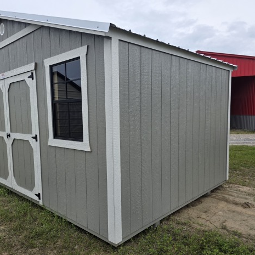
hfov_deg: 56.9
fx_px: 233
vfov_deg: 57.3
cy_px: 131
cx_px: 104
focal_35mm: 28
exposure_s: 1/3151
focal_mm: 6.3
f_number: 1.7
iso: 80
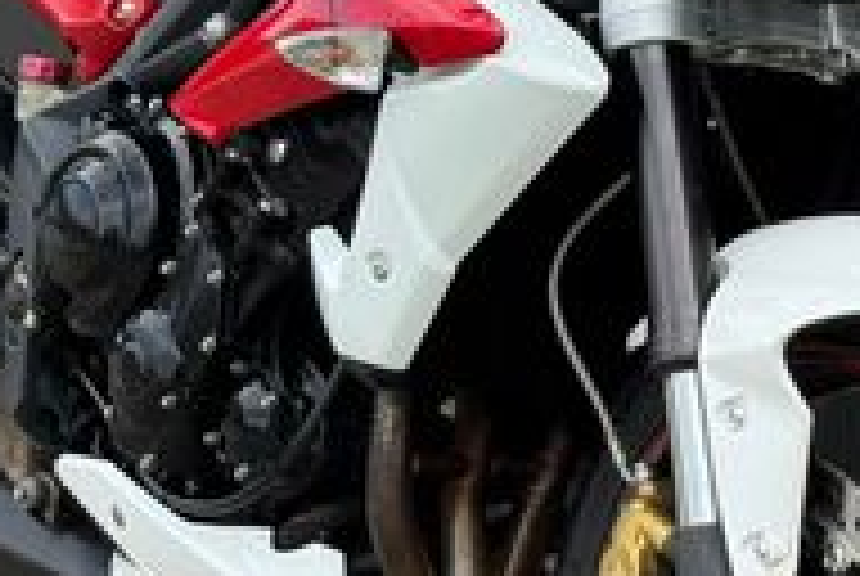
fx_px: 3996
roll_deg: +0.0
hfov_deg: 12.3
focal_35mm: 167
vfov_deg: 8.2
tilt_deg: -8.5
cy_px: 158
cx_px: 527
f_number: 1.78
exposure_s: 1/2415
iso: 64
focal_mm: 6.76
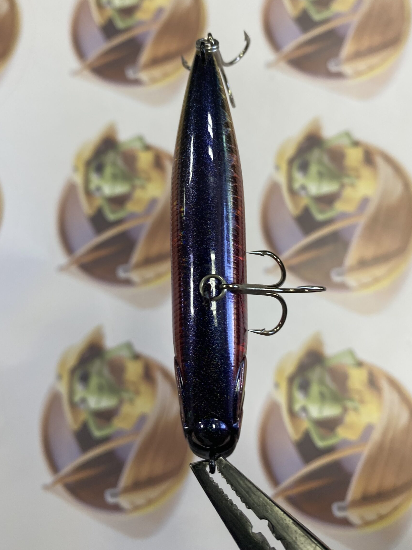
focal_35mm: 28
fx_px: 444
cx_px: 202
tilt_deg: -80.5
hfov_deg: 49.7
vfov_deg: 63.3
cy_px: 249
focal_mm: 4.25
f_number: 1.8
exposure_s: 1/120
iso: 125
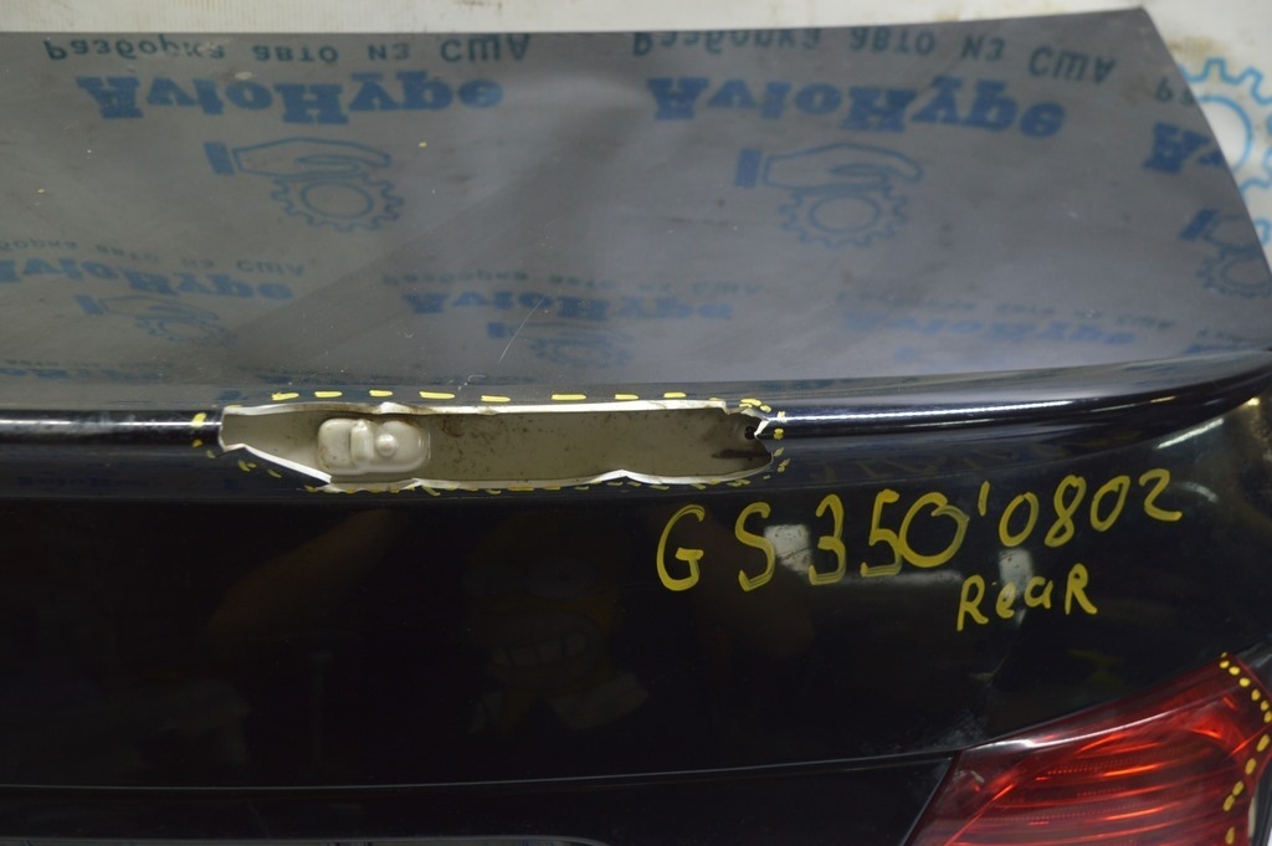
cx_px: 636
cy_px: 423
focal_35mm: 42
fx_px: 1483
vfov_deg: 31.8
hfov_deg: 46.4
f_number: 5.6
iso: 400
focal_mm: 28
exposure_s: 1/20
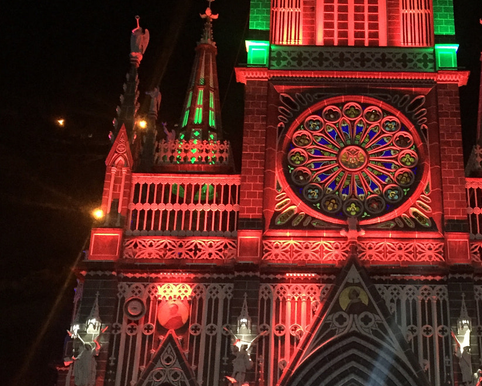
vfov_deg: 27.5
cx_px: 337
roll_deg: +0.5
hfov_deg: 33.7
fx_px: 785
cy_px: 238
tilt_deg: +23.7
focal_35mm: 55
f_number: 2.2
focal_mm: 4.15
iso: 320
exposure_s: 1/15
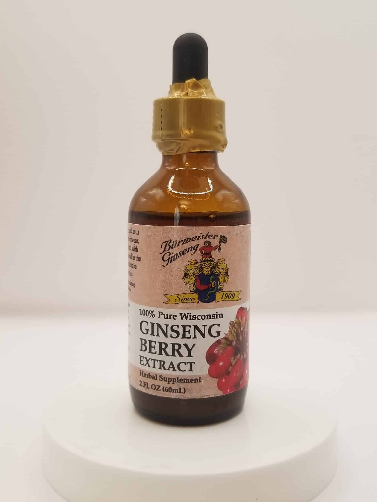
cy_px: 251
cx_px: 188
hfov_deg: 53.1
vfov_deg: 67.3
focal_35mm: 26
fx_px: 378
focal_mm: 4.25
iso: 160
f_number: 1.7
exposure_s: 1/44
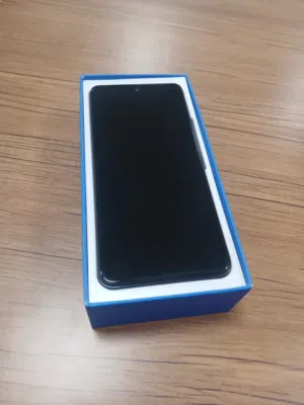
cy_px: 202
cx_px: 152
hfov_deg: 51.4
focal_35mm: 27
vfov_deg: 65.3
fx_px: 316
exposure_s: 1/50
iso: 250
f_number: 1.8
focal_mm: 4
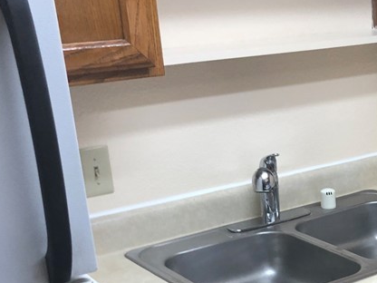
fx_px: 751
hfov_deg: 26.8
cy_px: 266
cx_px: 369
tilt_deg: -22.1
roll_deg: +1.0
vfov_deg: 20.8
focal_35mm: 69
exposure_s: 1/40
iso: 32
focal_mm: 3.99
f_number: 1.8
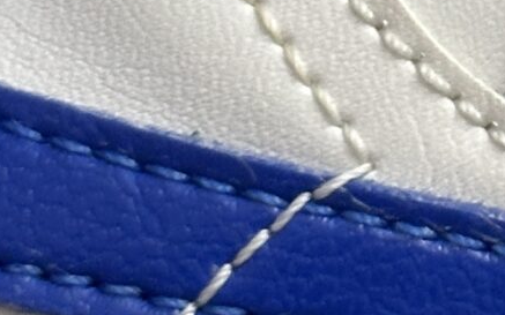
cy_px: -147
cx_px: 771
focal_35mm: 298
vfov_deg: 4.4
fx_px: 4101
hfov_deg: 6.9
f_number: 1.78
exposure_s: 1/50
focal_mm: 6.86
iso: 160
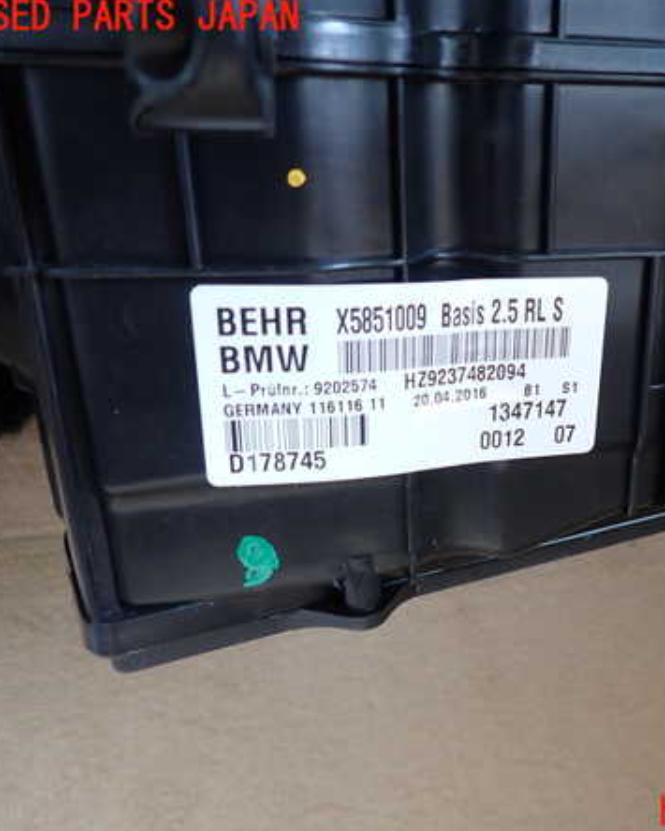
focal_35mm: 33
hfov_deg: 42.7
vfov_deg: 54.2
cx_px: 521
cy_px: 416
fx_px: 812
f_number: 2
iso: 200
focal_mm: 4.5
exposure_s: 1/60
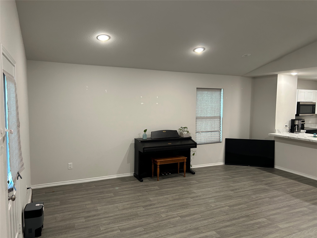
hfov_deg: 67.3
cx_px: 158
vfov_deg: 53.1
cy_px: 119
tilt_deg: -4.1
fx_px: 238
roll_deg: +0.0
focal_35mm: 26
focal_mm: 5.7
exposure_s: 1/60
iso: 125
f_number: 1.5
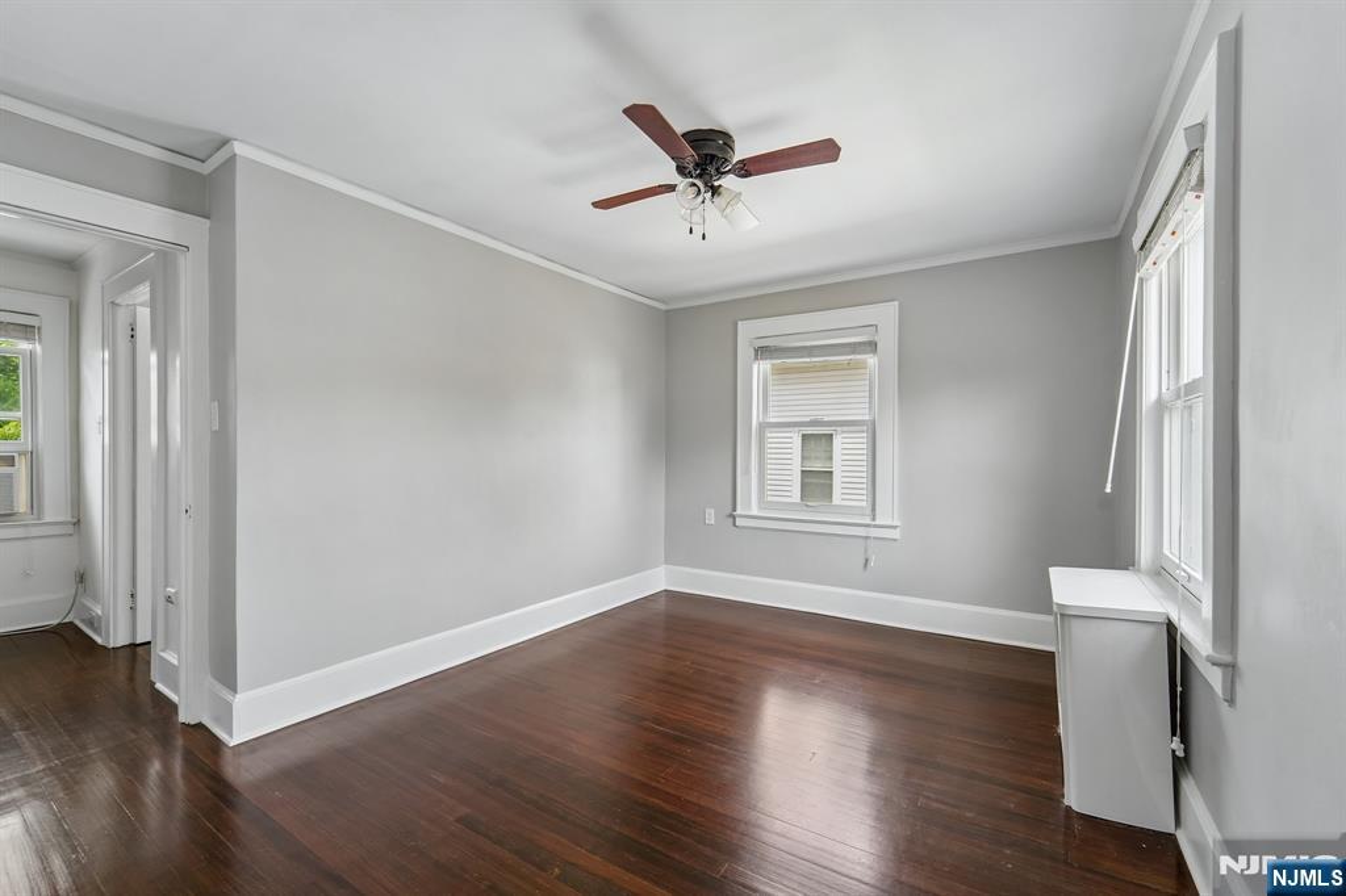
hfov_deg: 104.3
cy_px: 448
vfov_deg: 81.2
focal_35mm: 14
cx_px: 673
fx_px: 523
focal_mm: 14
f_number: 8
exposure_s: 1/50
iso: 400
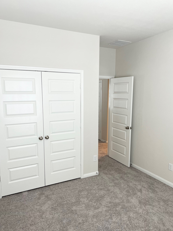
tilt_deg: -8.5
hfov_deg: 51.4
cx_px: 87
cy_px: 119
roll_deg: +0.3
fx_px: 180
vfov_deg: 65.3
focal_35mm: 27
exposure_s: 1/120
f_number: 1.5
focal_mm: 5.7
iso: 100
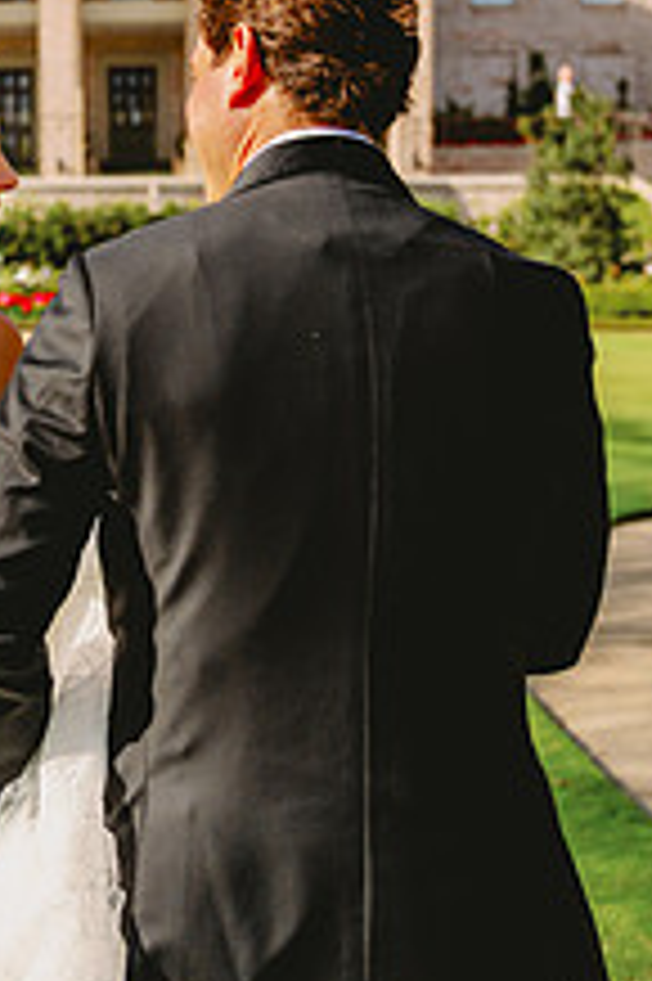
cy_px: 369
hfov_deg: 20.3
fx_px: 1796
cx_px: 103
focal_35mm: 66
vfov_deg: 30.4
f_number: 2.8
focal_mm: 32
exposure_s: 1/8000
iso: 200
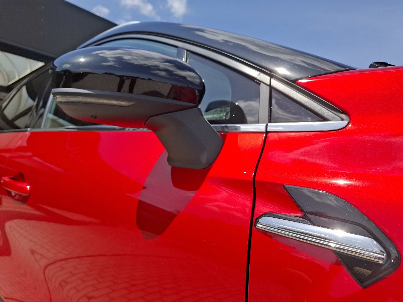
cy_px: 151
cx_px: 202
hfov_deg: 73.9
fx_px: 268
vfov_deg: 58.9
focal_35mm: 23
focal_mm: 5.54
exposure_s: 1/3333
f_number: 1.8
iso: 50
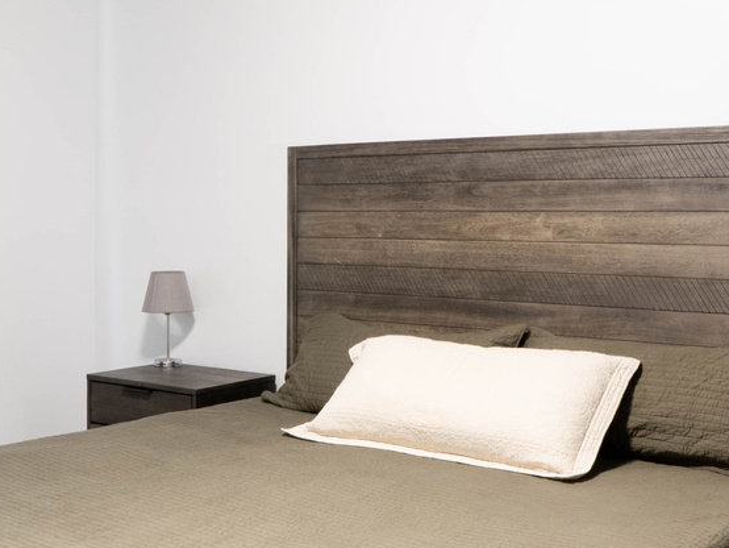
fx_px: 1053
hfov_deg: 38.2
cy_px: 199
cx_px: 341
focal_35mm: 50
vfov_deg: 29.0
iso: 160
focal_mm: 12
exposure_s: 3.2
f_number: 11
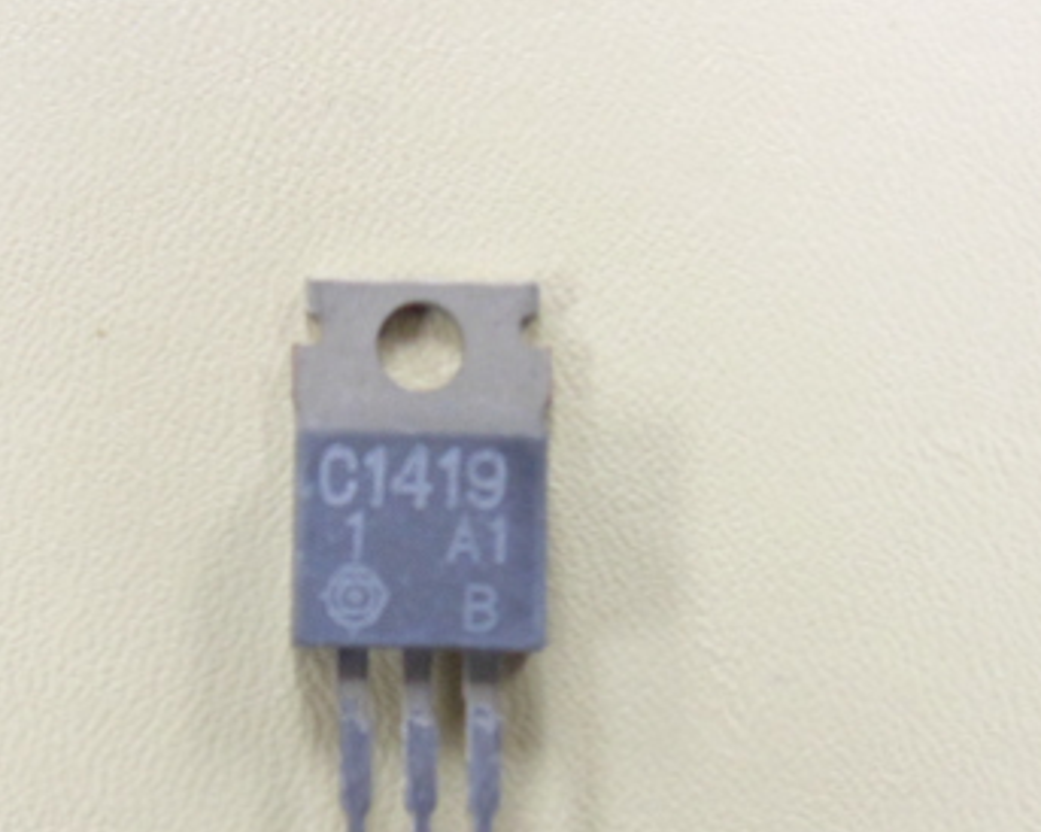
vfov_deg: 24.4
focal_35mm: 62
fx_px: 1909
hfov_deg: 30.3
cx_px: 358
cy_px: 574
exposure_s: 1/30
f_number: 3.4
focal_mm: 6.2
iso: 400
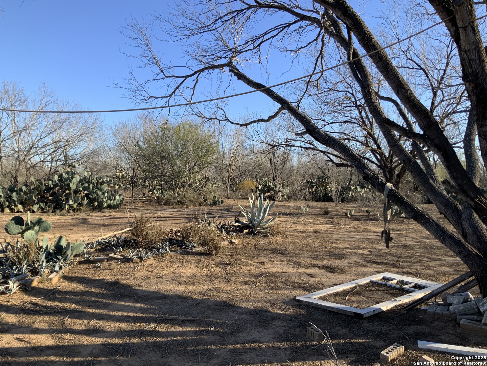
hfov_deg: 61.7
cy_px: 183
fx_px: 408
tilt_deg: +3.0
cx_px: 244
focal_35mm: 29
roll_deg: -0.6
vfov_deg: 48.2
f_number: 1.8
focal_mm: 3
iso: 16
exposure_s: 1/804
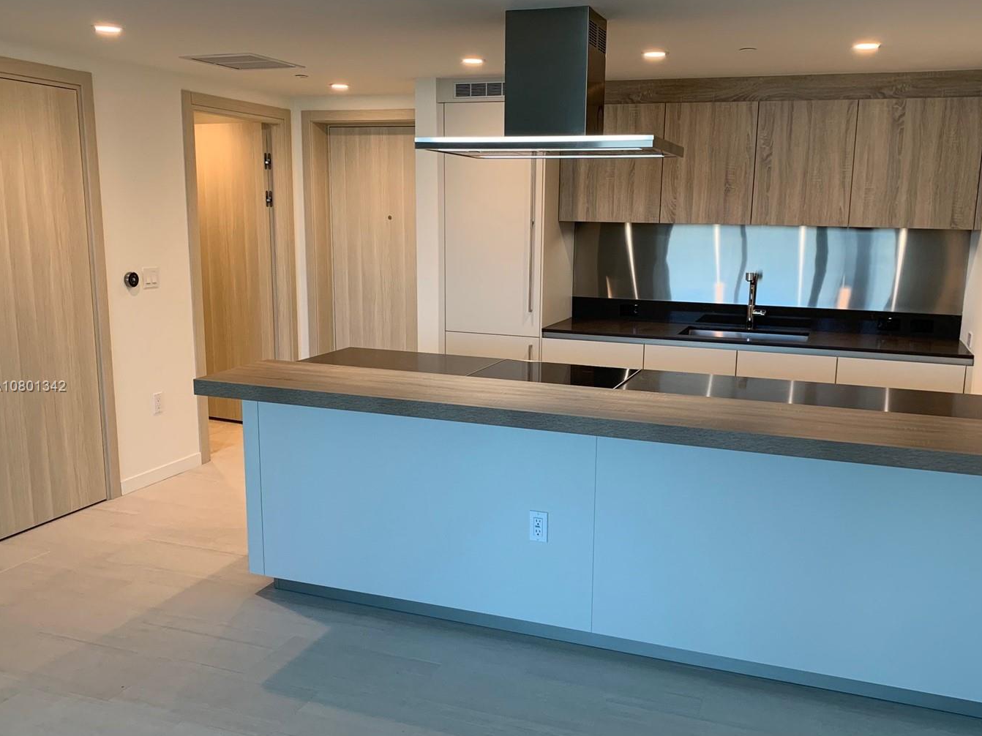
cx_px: 536
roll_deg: -0.5
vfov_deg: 45.4
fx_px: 879
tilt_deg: -9.7
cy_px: 387
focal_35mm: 31
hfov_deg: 58.3
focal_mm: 4.25
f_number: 1.8
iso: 100
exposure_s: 1/120
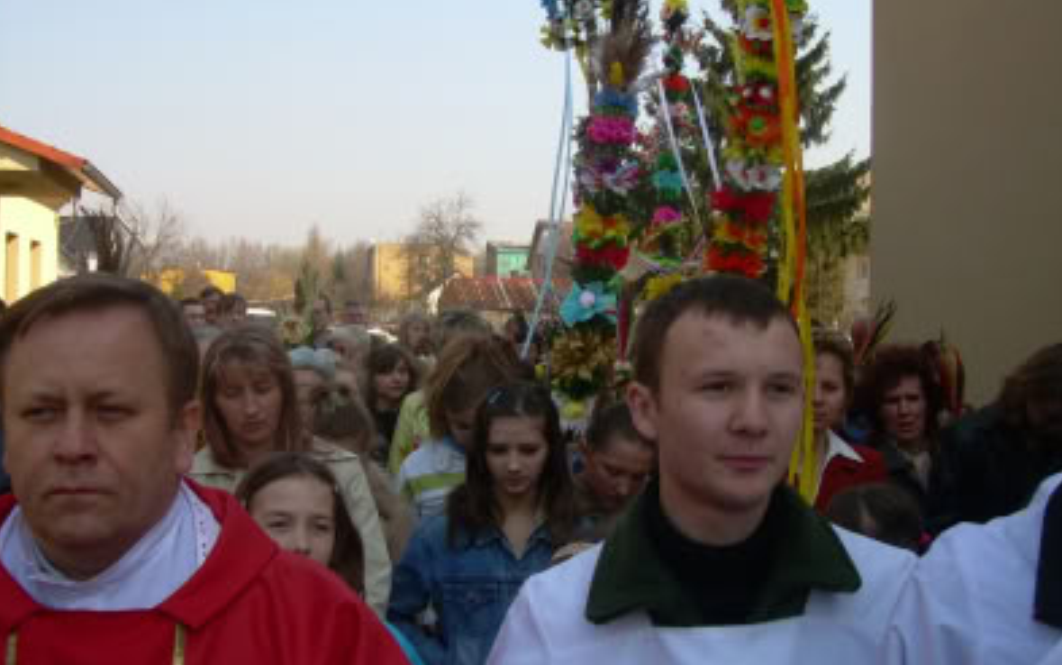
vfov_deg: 31.3
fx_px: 1187
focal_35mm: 41
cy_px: 338
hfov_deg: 48.2
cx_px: 530
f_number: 4.6
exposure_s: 1/229
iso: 50
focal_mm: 6.3
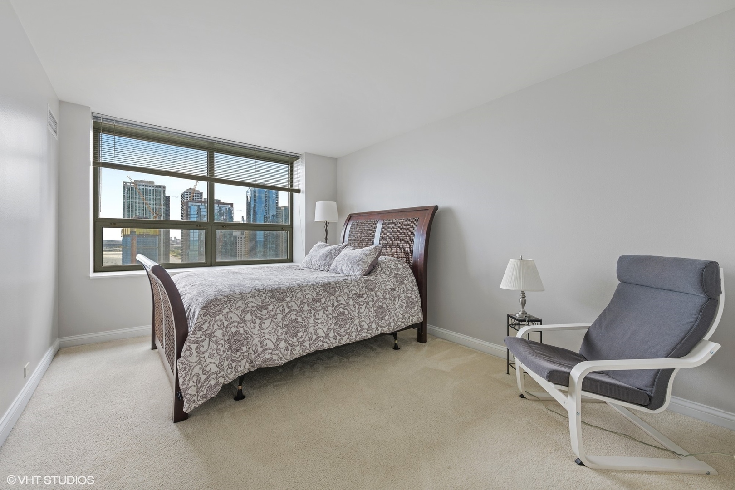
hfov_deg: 100.4
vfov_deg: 77.3
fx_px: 306
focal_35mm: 15
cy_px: 245
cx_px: 368
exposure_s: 1/60
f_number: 8
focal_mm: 15
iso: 200
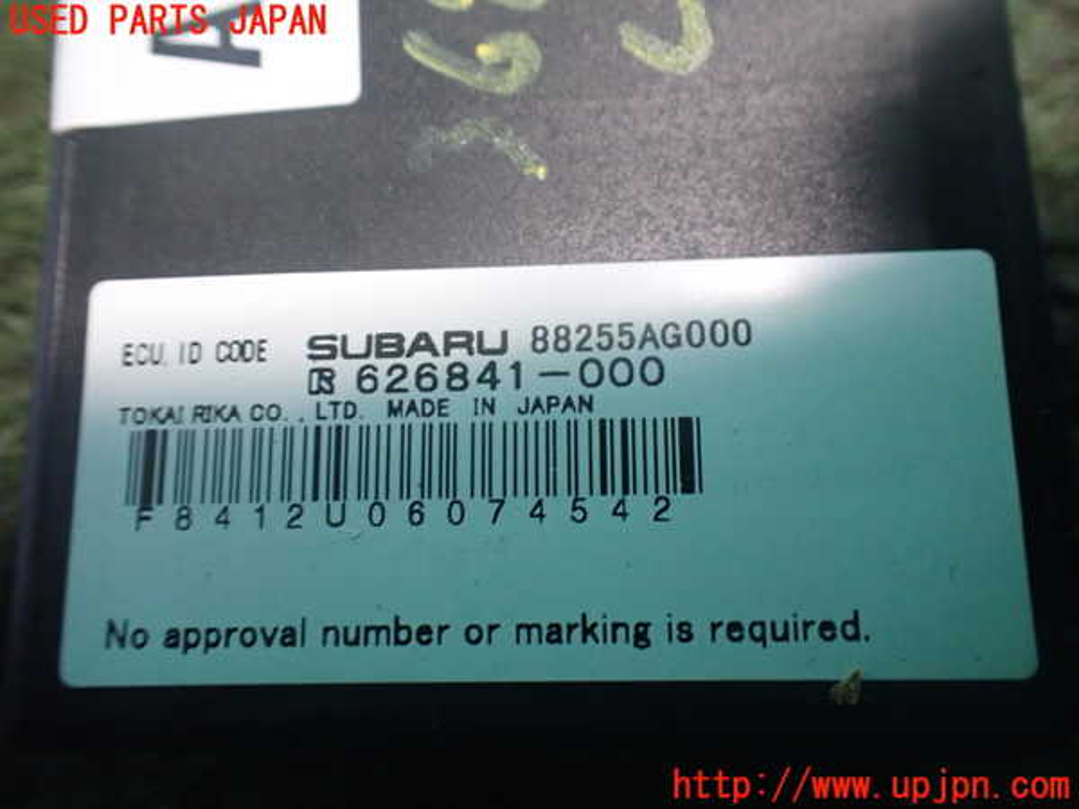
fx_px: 935
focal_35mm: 30
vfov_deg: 46.8
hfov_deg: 60.0
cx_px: 540
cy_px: 404
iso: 800
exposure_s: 1/50
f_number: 2.3
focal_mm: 5.4
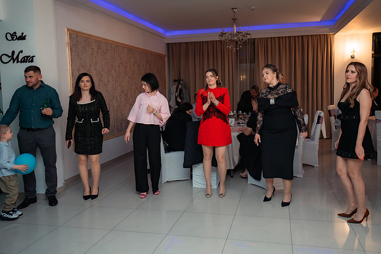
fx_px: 341
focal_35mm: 32
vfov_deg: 40.9
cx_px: 204
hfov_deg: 58.3
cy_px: 118
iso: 1600
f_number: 2.8
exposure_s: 1/200
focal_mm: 30
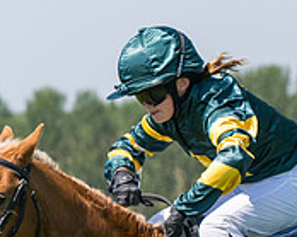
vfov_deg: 3.5
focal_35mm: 445
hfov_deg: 4.4
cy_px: 305
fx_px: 3909
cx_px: 195
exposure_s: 1/6400
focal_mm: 98
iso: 400
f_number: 4
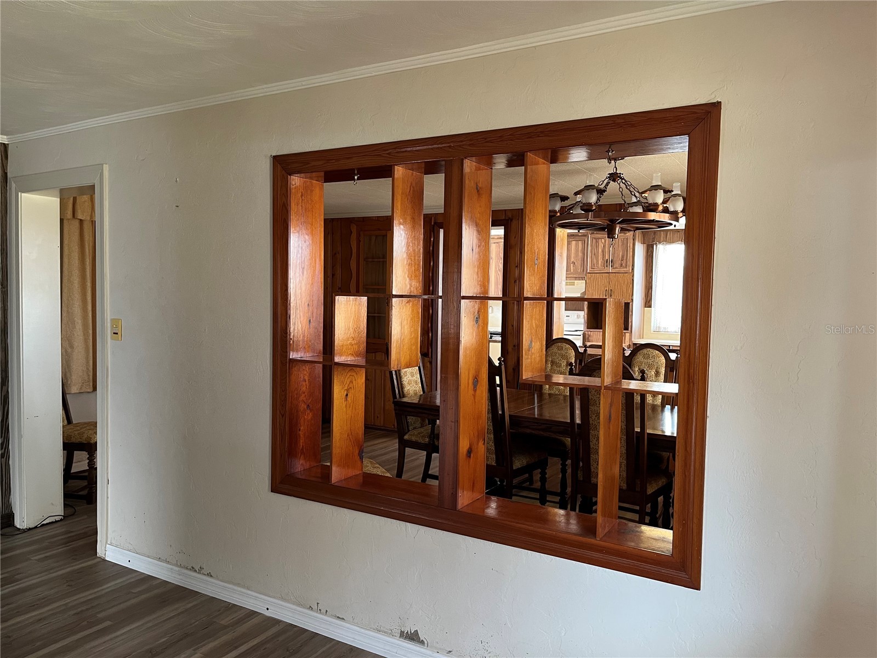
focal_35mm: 26
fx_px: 659
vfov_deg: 53.1
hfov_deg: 67.3
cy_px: 329
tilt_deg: -3.5
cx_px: 438
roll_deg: -1.4
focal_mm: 5.1
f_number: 1.6
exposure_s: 1/60
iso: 200
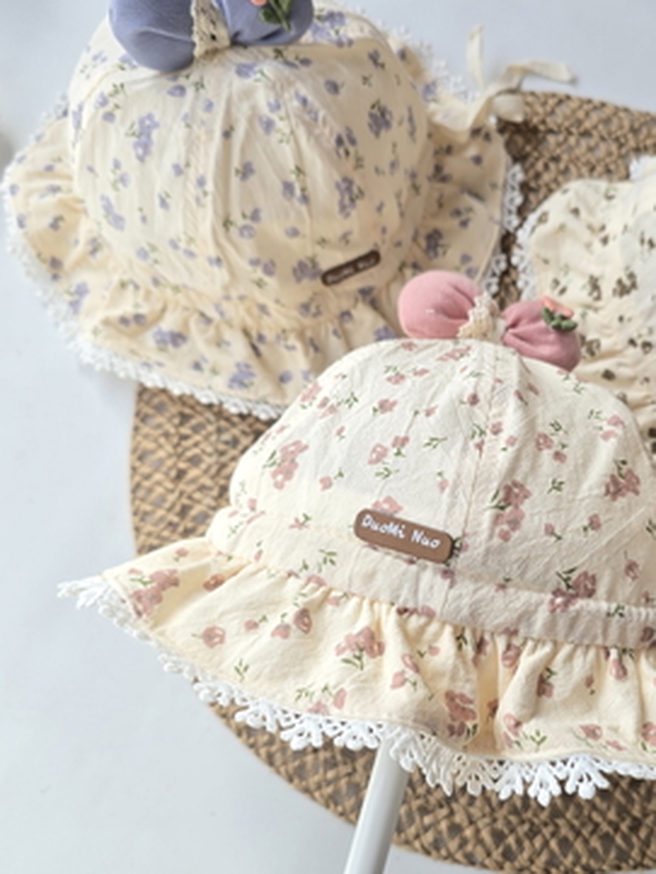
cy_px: 500
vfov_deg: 53.7
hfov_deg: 41.1
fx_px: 859
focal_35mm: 34
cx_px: 455
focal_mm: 6.3
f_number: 1.7
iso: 16
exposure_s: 1/120
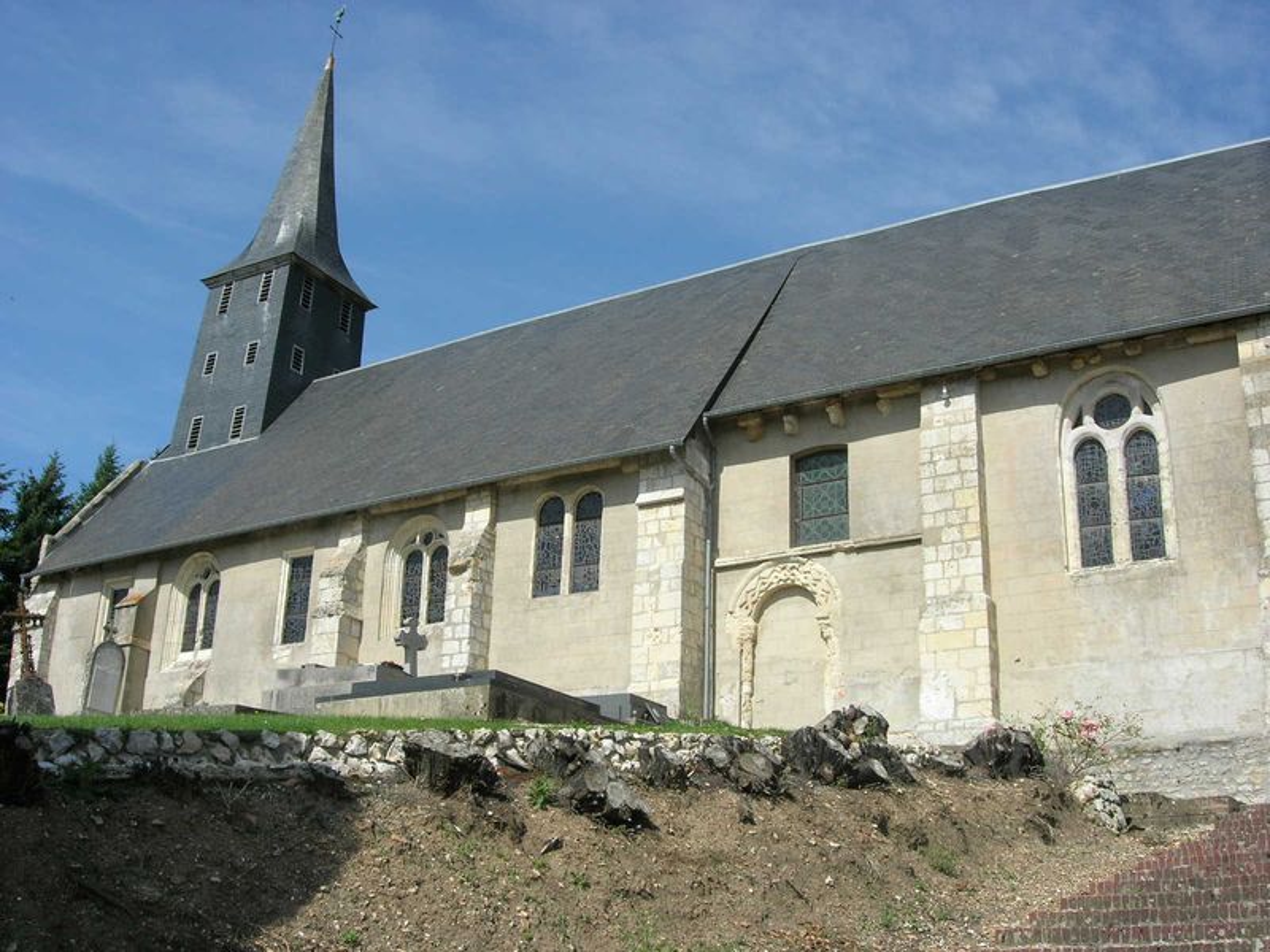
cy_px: 476
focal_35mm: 38
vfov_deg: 37.7
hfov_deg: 49.0
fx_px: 1394
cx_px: 635
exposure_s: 1/653
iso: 64
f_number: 4.8
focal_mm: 7.8
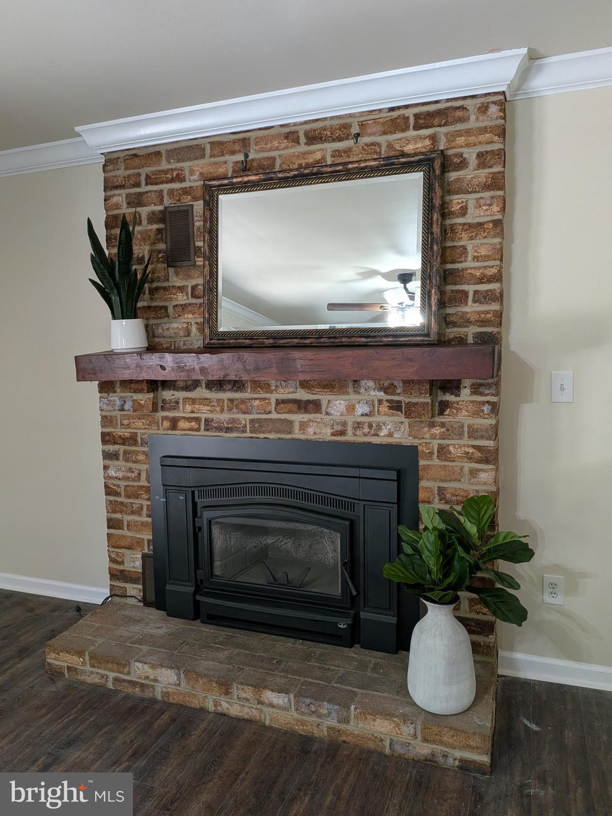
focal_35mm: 24
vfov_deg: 71.6
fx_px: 566
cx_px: 306
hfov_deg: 56.8
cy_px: 408
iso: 476
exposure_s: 1/120
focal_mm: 4.53
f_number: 1.7
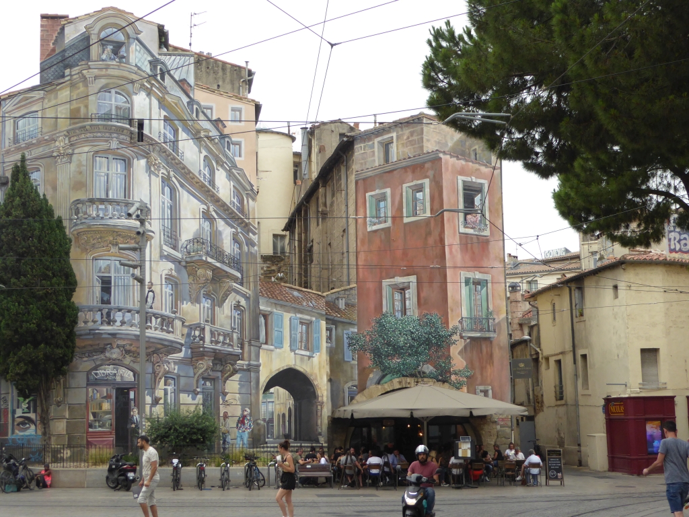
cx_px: 344
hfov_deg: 35.5
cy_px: 258
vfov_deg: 27.0
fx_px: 1075
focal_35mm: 54
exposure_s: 1/320
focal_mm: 9.6
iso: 200
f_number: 4.1
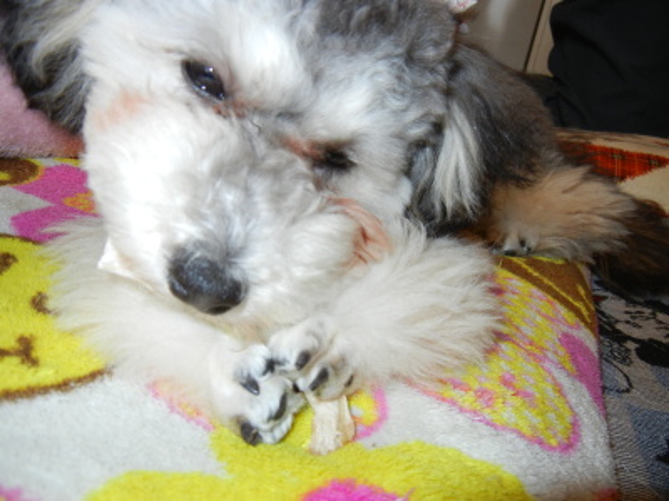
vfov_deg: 46.8
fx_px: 580
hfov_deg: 60.0
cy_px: 250
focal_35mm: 30
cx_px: 334
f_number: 3.5
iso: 200
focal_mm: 5.4
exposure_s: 1/30
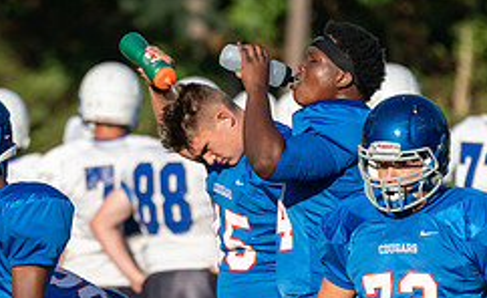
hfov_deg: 1.7
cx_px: 130
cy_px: 303
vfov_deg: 1.0
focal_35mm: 1272
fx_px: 16781
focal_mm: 400
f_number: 5.6
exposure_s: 1/3200
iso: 800
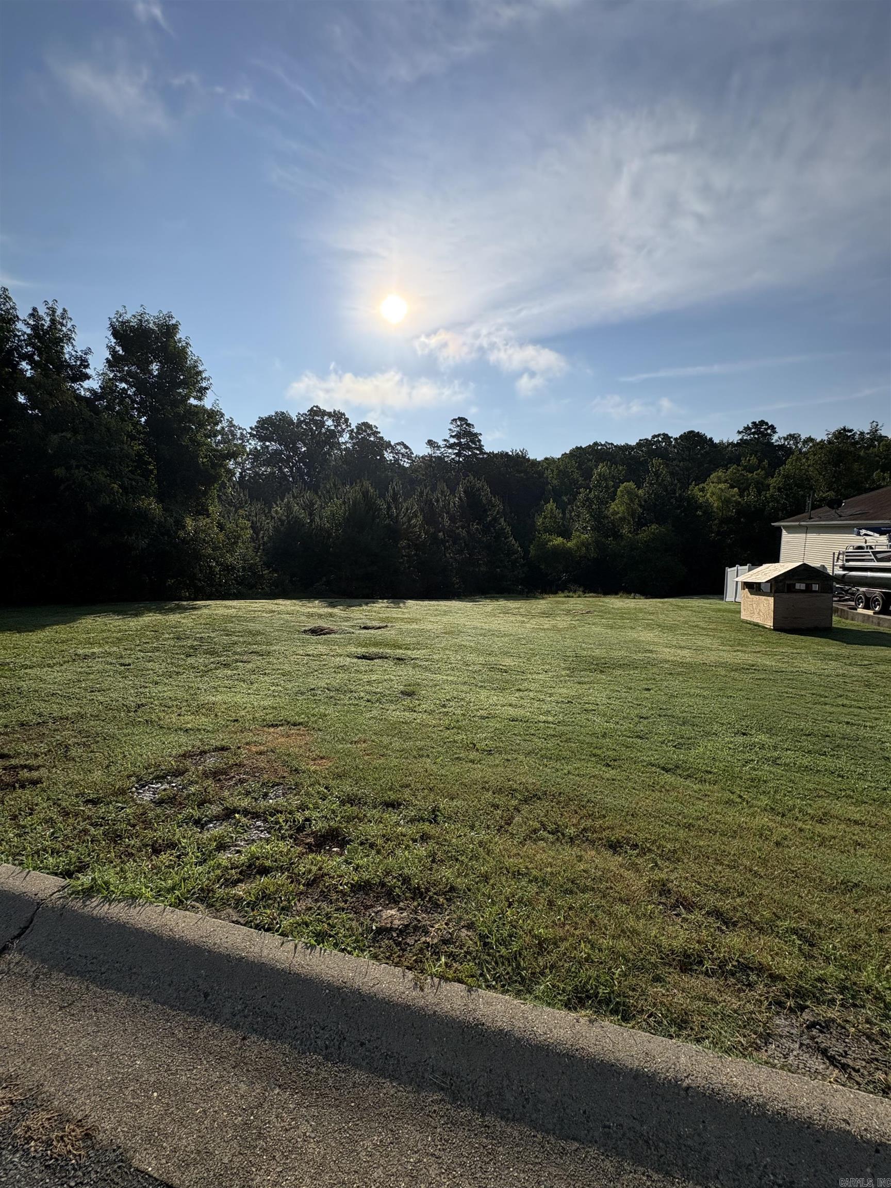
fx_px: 480
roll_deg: -0.3
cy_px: 594
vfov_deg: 102.1
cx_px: 446
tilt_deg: -6.9
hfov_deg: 85.7
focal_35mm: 14
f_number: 2.2
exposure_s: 1/5650
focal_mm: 2.22
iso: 80
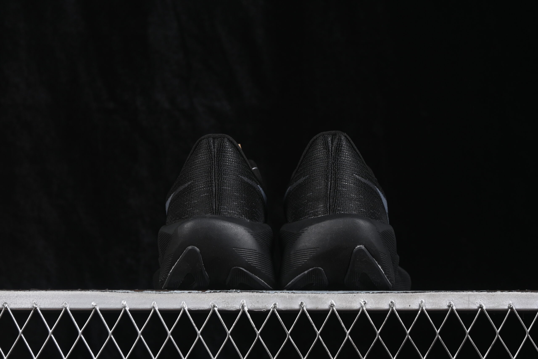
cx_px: 269
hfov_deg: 27.0
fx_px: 1121
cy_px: 180
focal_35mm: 75
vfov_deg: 18.2
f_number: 6.3
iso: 160
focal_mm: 50
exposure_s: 1/60
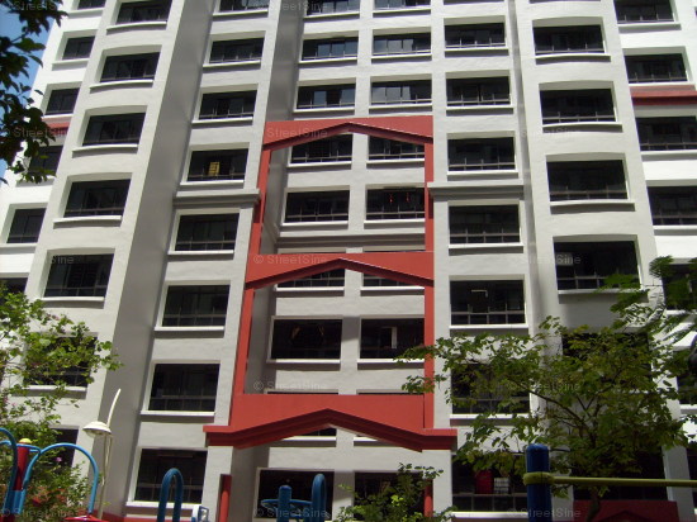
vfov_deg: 40.7
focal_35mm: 35
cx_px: 348
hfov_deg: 52.6
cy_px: 261
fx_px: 704
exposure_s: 1/250
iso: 80
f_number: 7.1
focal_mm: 5.8
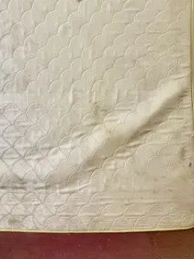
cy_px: 82
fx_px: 269
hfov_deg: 39.2
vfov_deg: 50.2
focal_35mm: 36
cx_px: 65
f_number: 1.8
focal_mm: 4.25
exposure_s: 1/31
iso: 400
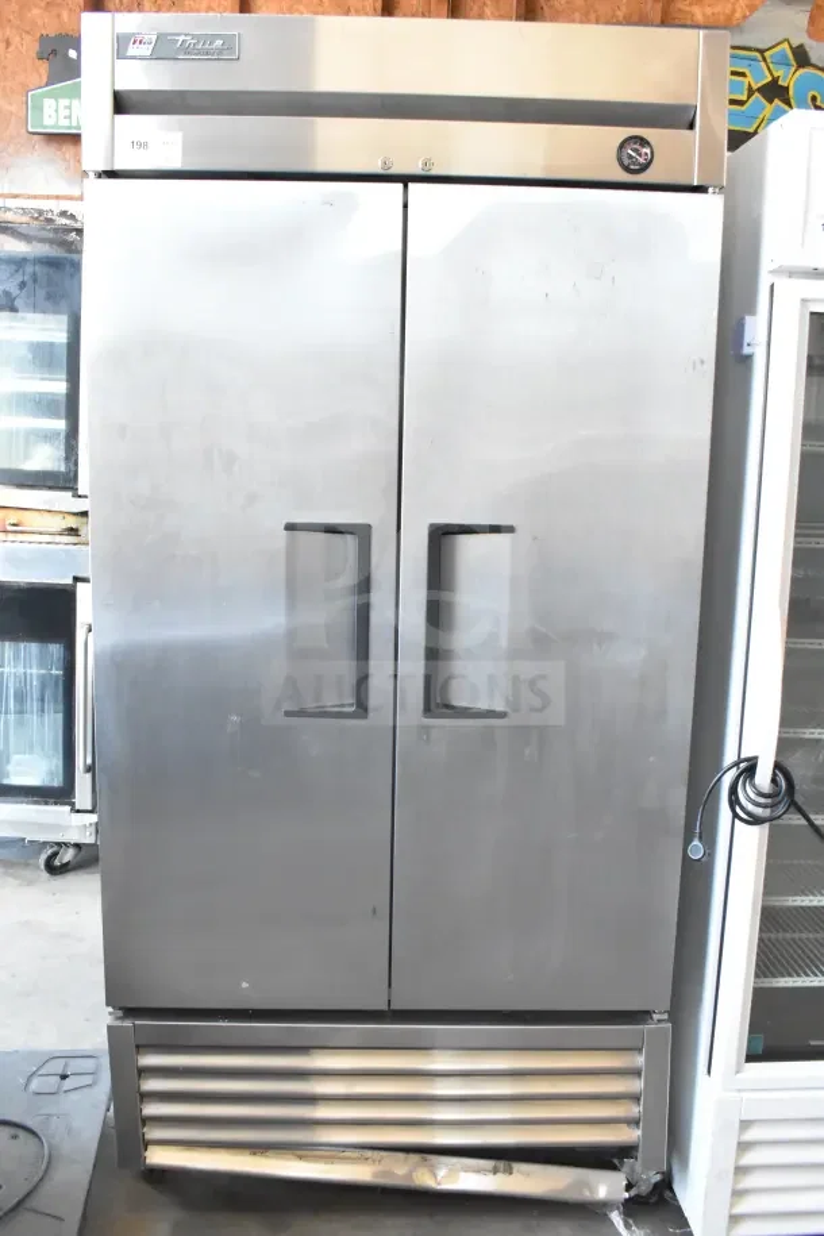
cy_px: 618
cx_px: 412
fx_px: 1030
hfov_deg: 43.6
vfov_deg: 61.9
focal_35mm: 30
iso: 6400
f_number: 8
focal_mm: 20
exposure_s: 1/250
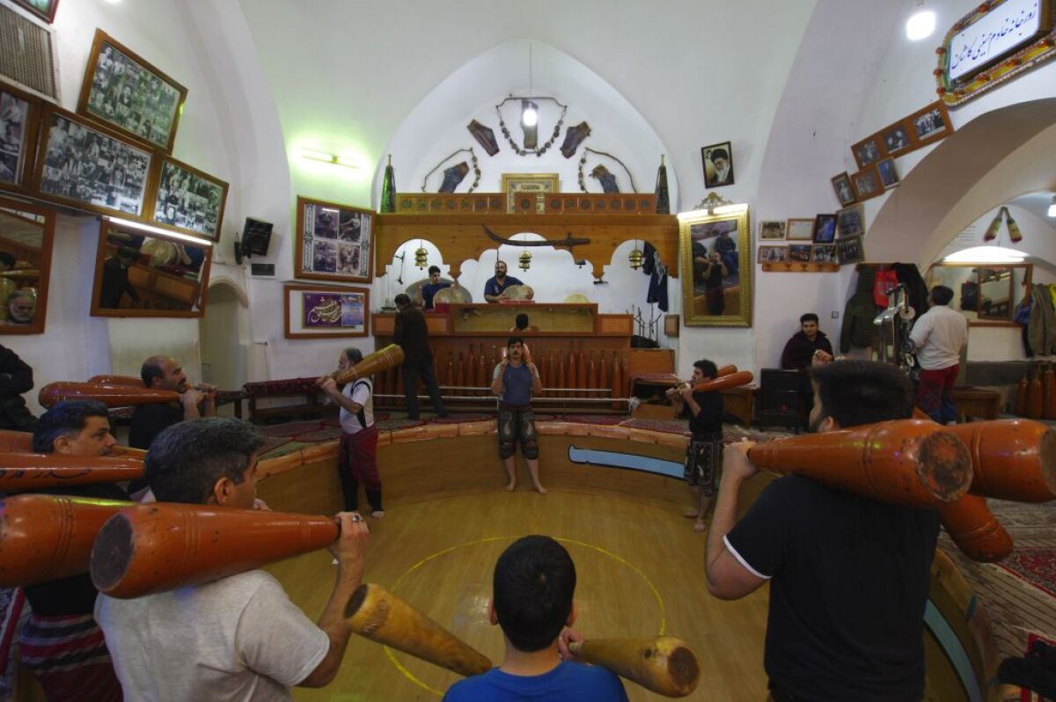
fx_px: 440
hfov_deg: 100.4
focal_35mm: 15
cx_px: 528
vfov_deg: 77.2
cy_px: 351
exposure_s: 1/40
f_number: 4
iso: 400
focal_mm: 10
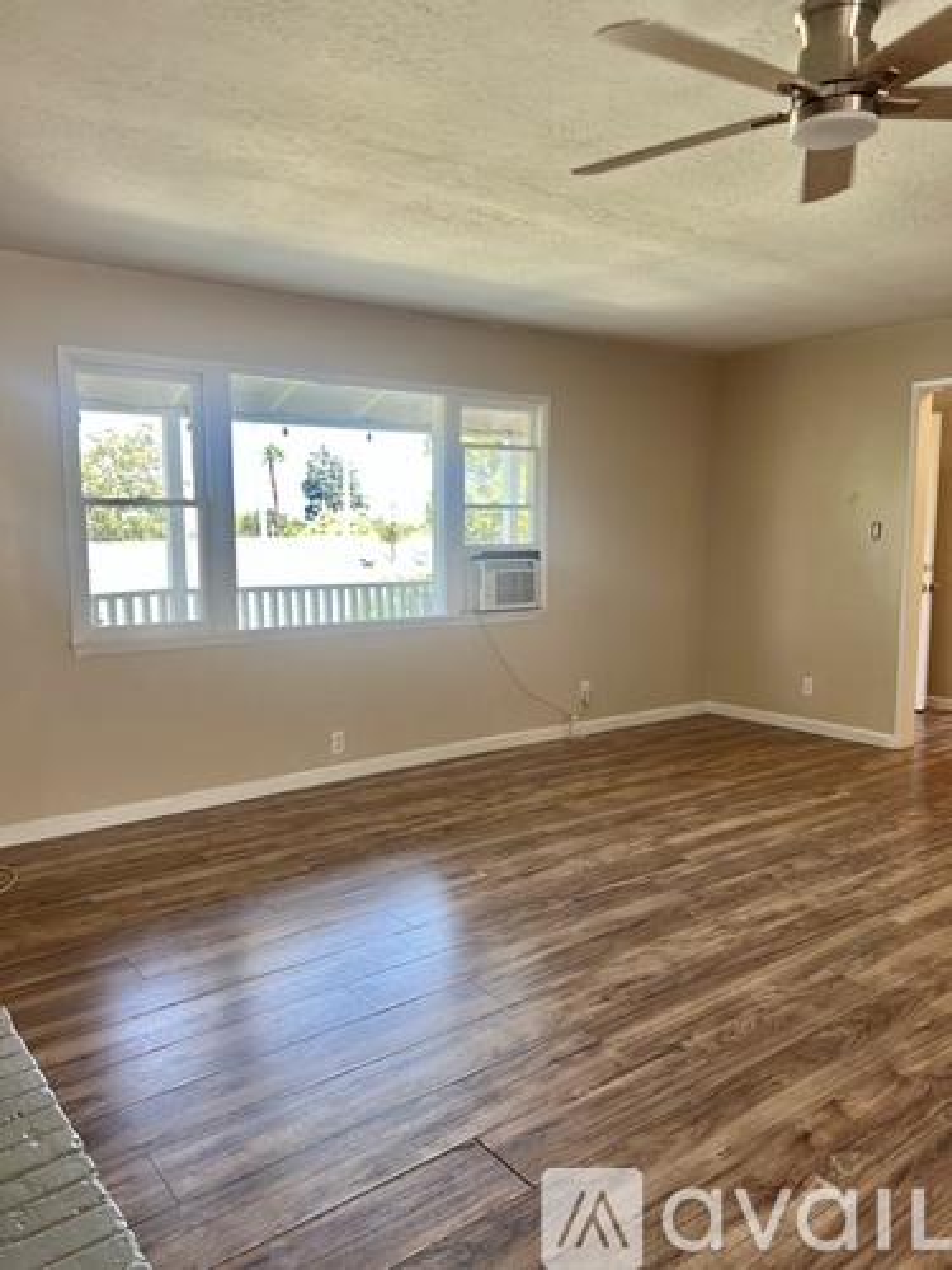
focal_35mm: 26
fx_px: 953
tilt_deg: -6.0
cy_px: 635
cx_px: 476
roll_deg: +0.1
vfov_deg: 67.3
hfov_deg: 53.1
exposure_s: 1/121
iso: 50
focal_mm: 5.7
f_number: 1.5
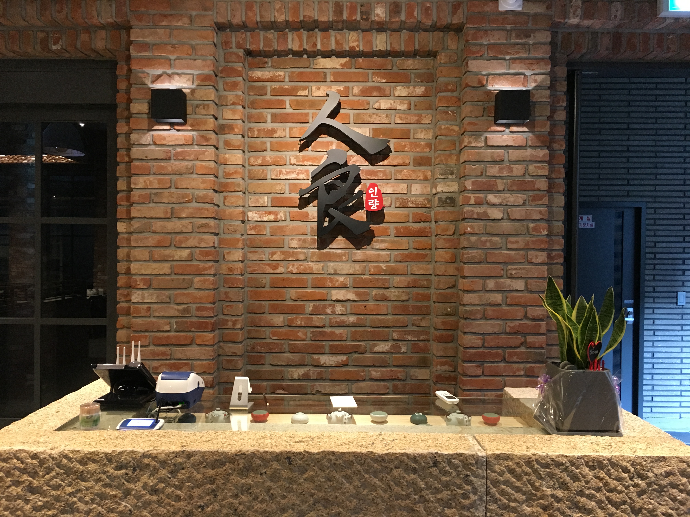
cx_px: 345
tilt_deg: +0.7
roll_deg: -0.5
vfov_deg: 48.2
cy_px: 258
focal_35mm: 29
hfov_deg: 61.7
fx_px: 578
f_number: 2.2
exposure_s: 1/24
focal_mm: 4.15
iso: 200
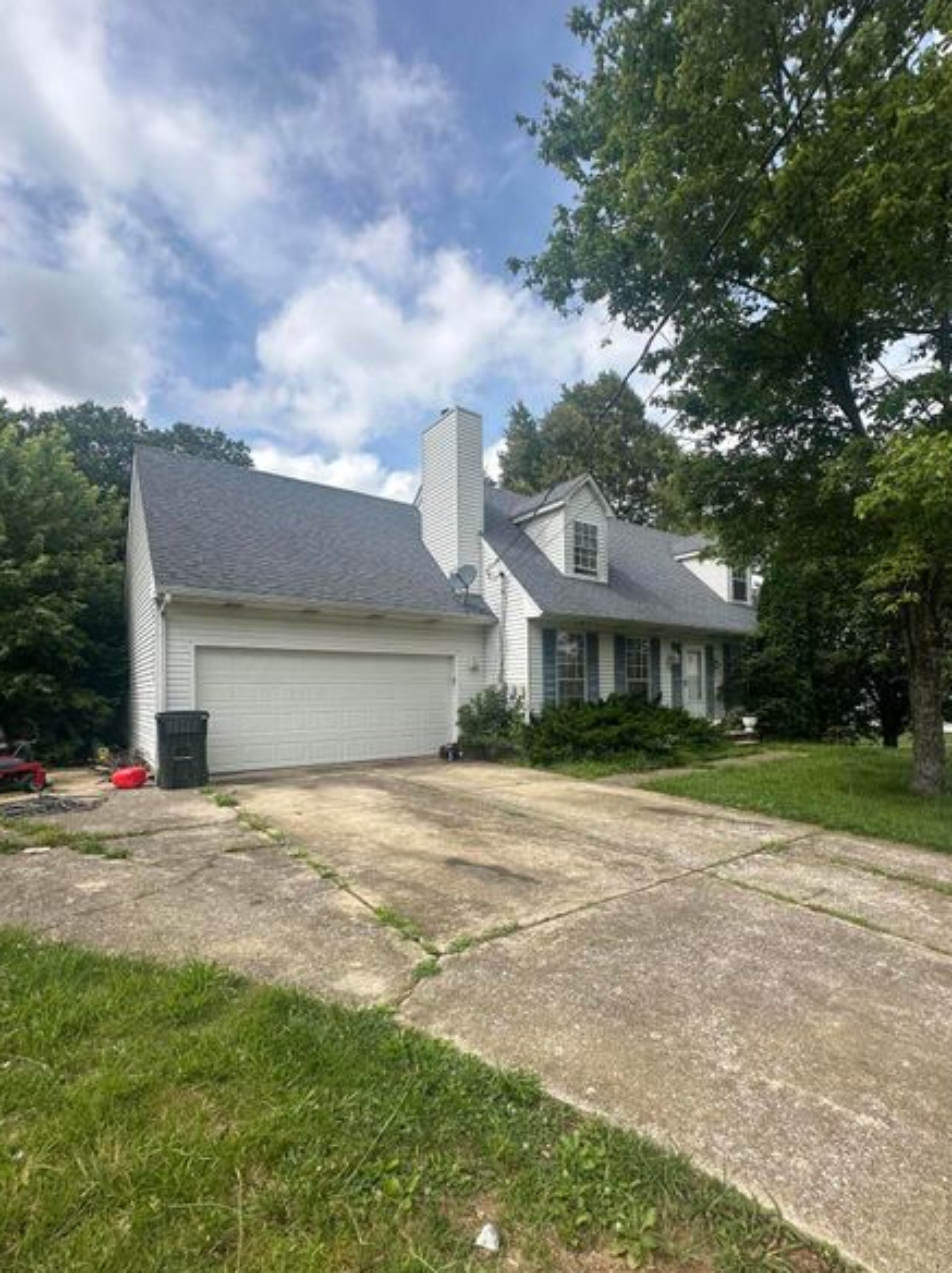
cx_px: 538
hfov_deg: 77.6
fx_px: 588
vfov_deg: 94.4
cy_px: 686
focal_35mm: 16
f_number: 2.2
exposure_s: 1/1618
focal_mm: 2.22
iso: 40
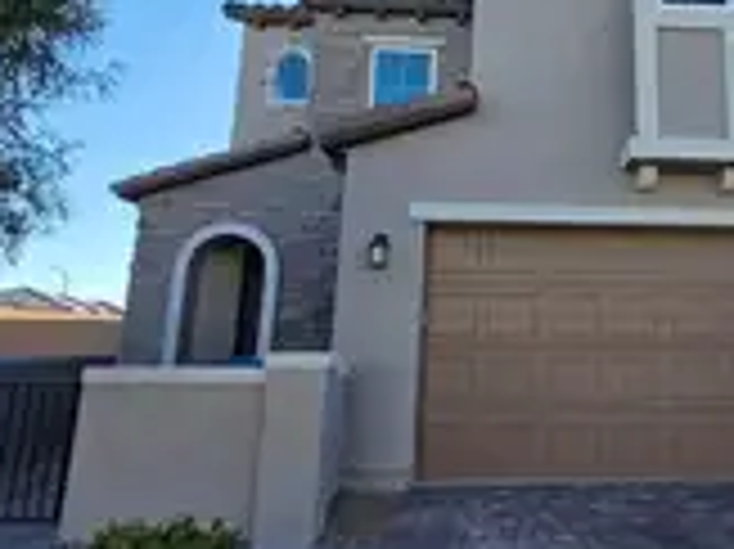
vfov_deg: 43.3
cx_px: 554
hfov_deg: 54.1
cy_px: 166
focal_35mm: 32
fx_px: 678
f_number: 1.9
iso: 40
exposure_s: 1/887
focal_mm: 2.2
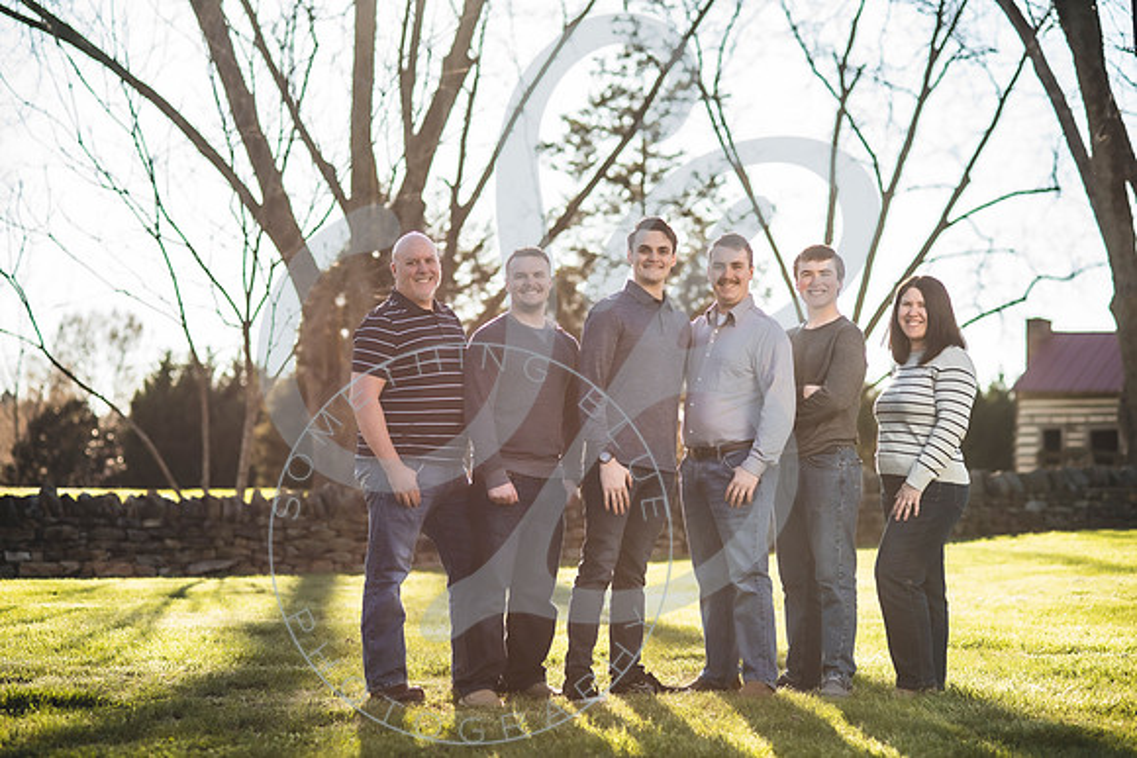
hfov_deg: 23.9
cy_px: 379
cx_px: 568
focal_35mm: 85
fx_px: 2685
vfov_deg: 16.1
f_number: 2.8
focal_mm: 85
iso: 100
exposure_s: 1/640
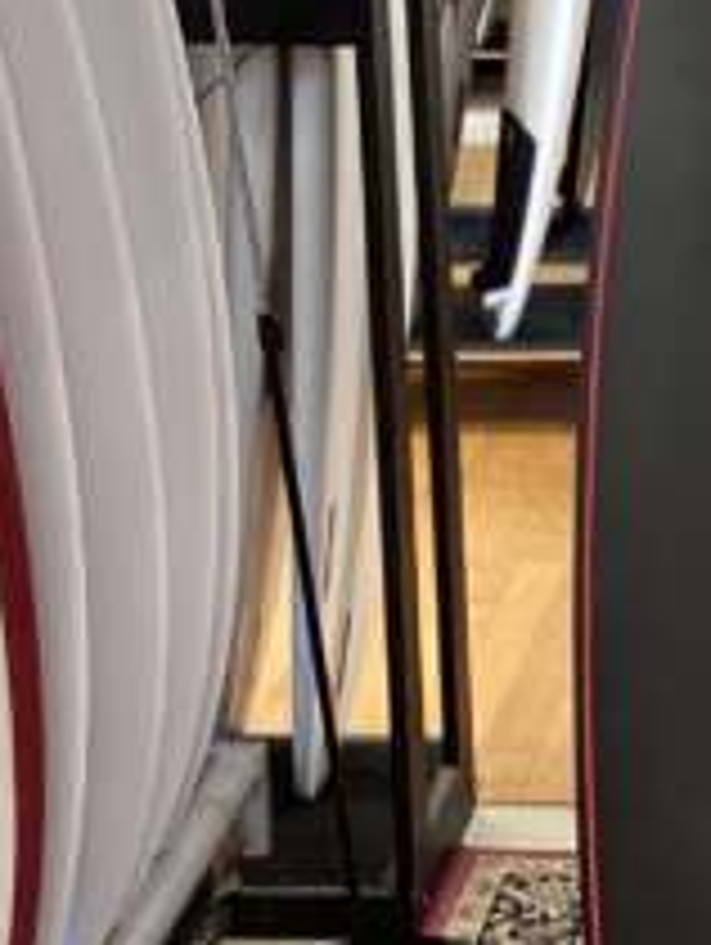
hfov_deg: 12.1
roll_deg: -2.4
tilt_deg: -16.7
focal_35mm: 118
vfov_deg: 16.7
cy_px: 459
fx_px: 3225
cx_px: 981
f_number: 2.4
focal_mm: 3.3
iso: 125
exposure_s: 1/50
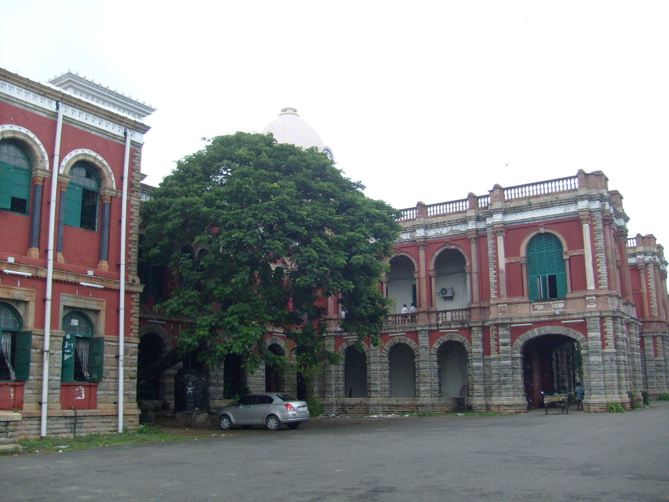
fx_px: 676
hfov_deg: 52.6
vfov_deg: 40.7
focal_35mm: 35
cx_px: 334
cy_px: 251
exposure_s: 1/125
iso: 80
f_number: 7.1
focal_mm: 5.8
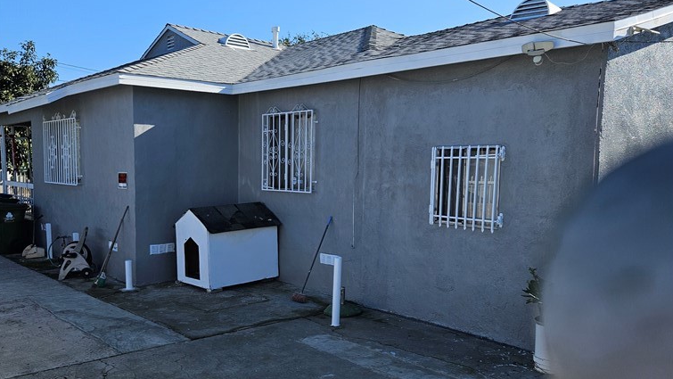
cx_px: 337
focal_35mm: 34
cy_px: 223
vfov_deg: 34.6
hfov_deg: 58.0
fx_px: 607
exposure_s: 1/1414
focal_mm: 5.4
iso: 25
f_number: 1.8
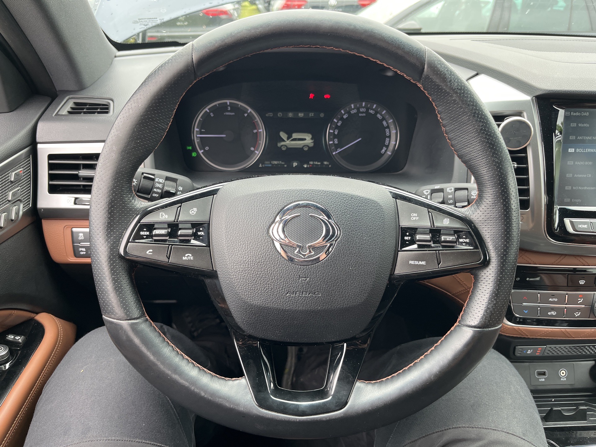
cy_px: 224
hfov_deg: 67.3
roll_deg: -0.7
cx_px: 298
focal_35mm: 26
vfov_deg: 53.1
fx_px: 448
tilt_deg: -29.2
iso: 100
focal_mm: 5.1
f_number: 1.6
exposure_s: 1/121
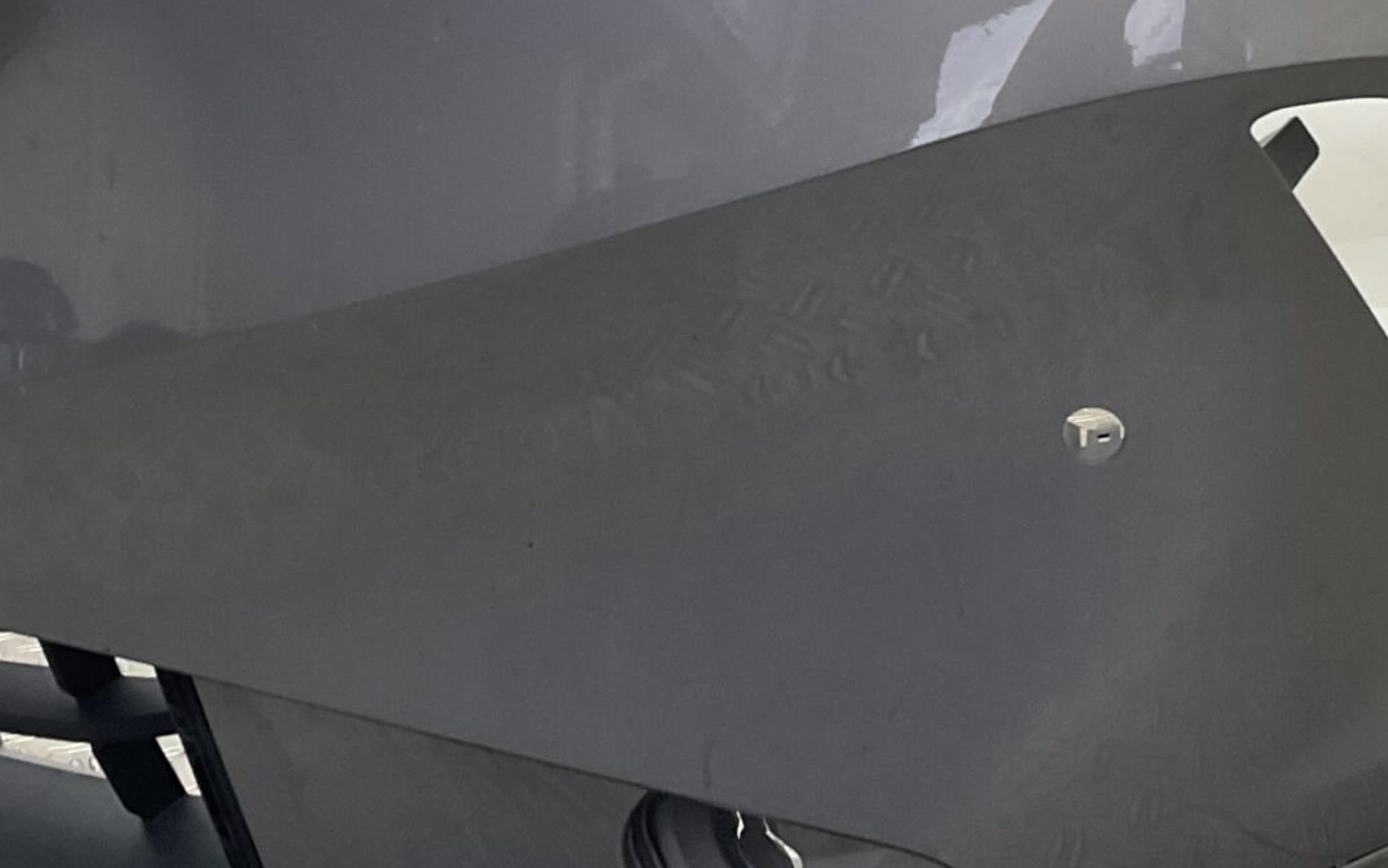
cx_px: 659
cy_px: 128
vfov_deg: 17.2
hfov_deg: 27.5
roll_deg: +4.9
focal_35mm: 75
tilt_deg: -9.2
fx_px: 2838
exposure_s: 1/120
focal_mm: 3
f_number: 1.8
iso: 32
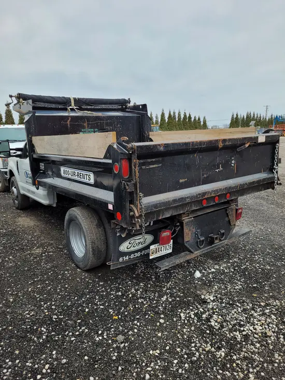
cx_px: 142
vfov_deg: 67.3
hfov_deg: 53.1
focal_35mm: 26
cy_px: 190
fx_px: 285
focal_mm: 5.4
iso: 40
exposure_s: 1/260
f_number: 1.8
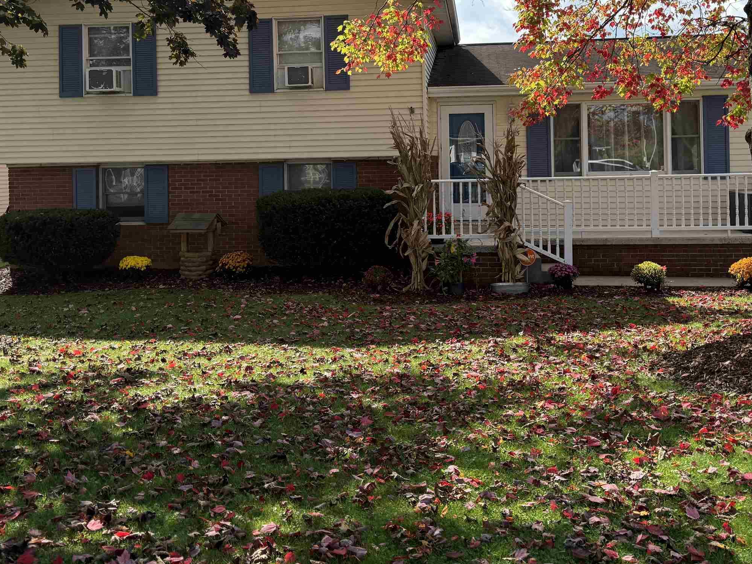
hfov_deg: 50.1
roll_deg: +0.6
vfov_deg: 37.9
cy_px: 156
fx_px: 804
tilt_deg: +0.9
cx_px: 386
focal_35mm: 37
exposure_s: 1/2801
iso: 100
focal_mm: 6.76
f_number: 1.78
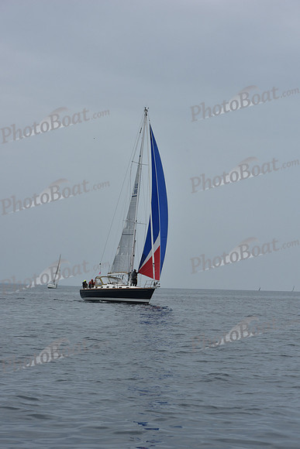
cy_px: 224
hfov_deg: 14.0
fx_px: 1224
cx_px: 150
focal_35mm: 98
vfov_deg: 20.8
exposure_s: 1/800
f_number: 9
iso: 250
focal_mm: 98
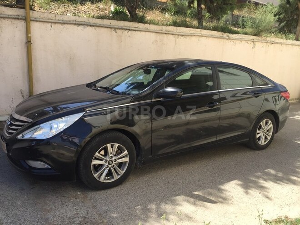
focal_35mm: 29
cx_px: 150
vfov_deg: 48.2
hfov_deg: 61.7
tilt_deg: -8.7
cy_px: 112
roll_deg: -3.8
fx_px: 251
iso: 32
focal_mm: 4.15
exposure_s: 1/732
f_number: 2.2
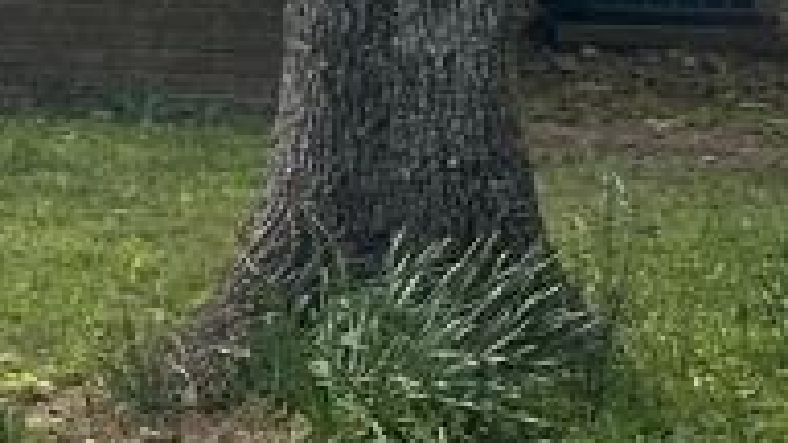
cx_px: -2073
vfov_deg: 5.9
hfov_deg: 7.9
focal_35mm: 204
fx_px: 4263
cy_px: -277
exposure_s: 1/667
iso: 80
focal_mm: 6.86
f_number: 1.78
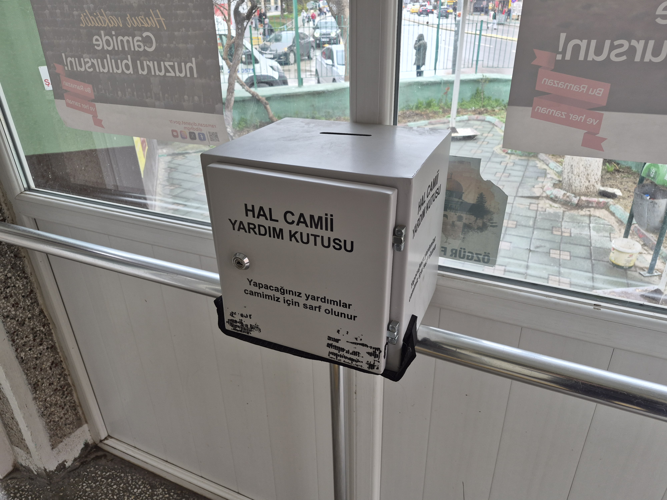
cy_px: 250
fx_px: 443
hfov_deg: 73.9
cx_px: 334
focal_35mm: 23
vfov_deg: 58.9
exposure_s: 1/180
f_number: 1.8
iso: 50
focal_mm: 5.4
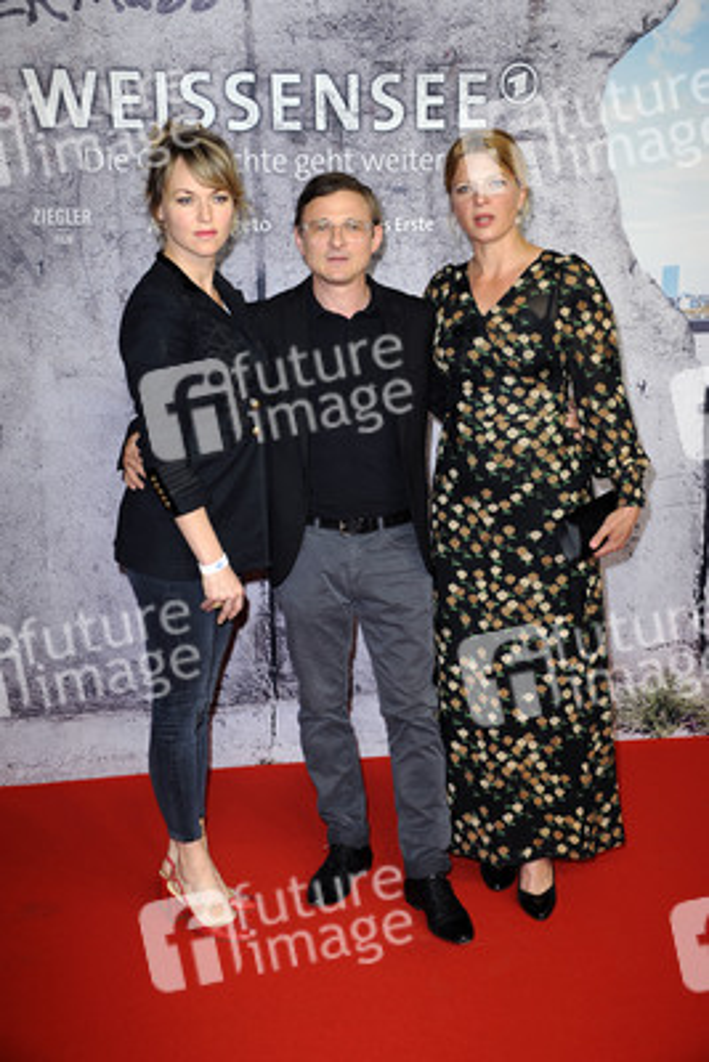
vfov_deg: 41.1
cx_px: 354
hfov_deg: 28.1
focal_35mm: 48
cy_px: 531
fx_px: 1417
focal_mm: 48
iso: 640
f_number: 5.6
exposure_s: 1/160
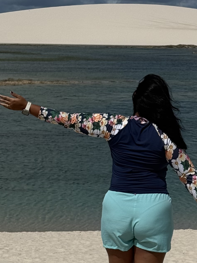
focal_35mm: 152
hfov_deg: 9.6
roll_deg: -1.5
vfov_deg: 13.0
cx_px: 270
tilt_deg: -5.0
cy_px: 151
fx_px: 1153
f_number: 1.78
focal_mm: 6.76
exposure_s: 1/11364
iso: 50
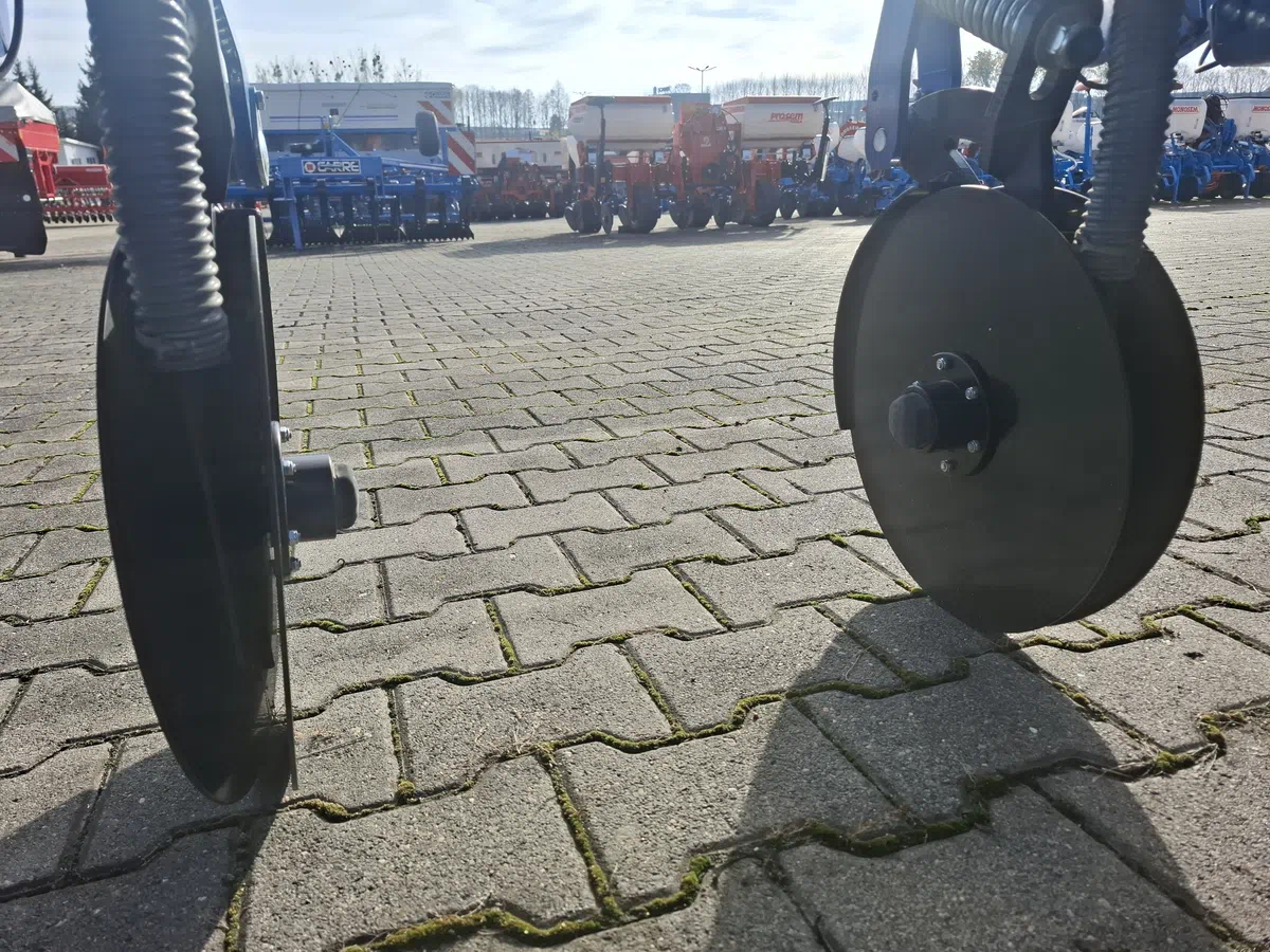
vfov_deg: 58.9
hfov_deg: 73.9
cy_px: 476
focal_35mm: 23
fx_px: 844
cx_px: 635
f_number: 1.8
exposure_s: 1/1815
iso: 50
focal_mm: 5.54
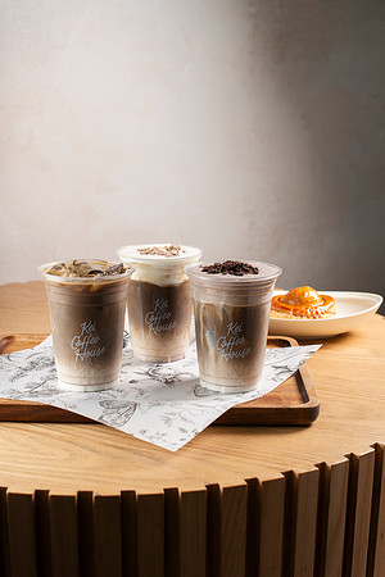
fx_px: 802
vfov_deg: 39.6
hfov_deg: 27.0
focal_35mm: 50
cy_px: 288
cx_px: 192
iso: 200
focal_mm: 50
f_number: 6.3
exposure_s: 1/200
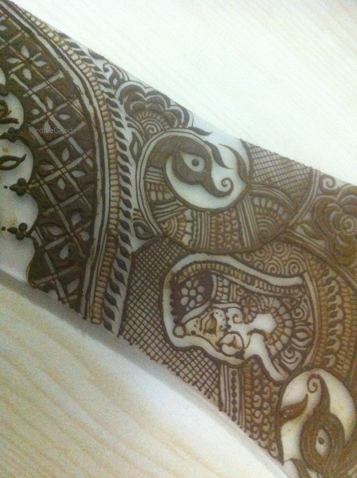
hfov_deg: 40.6
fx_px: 483
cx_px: 178
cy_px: 239
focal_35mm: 35
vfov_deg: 52.7
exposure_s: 1/17
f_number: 2.8
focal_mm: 3.85
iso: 1000
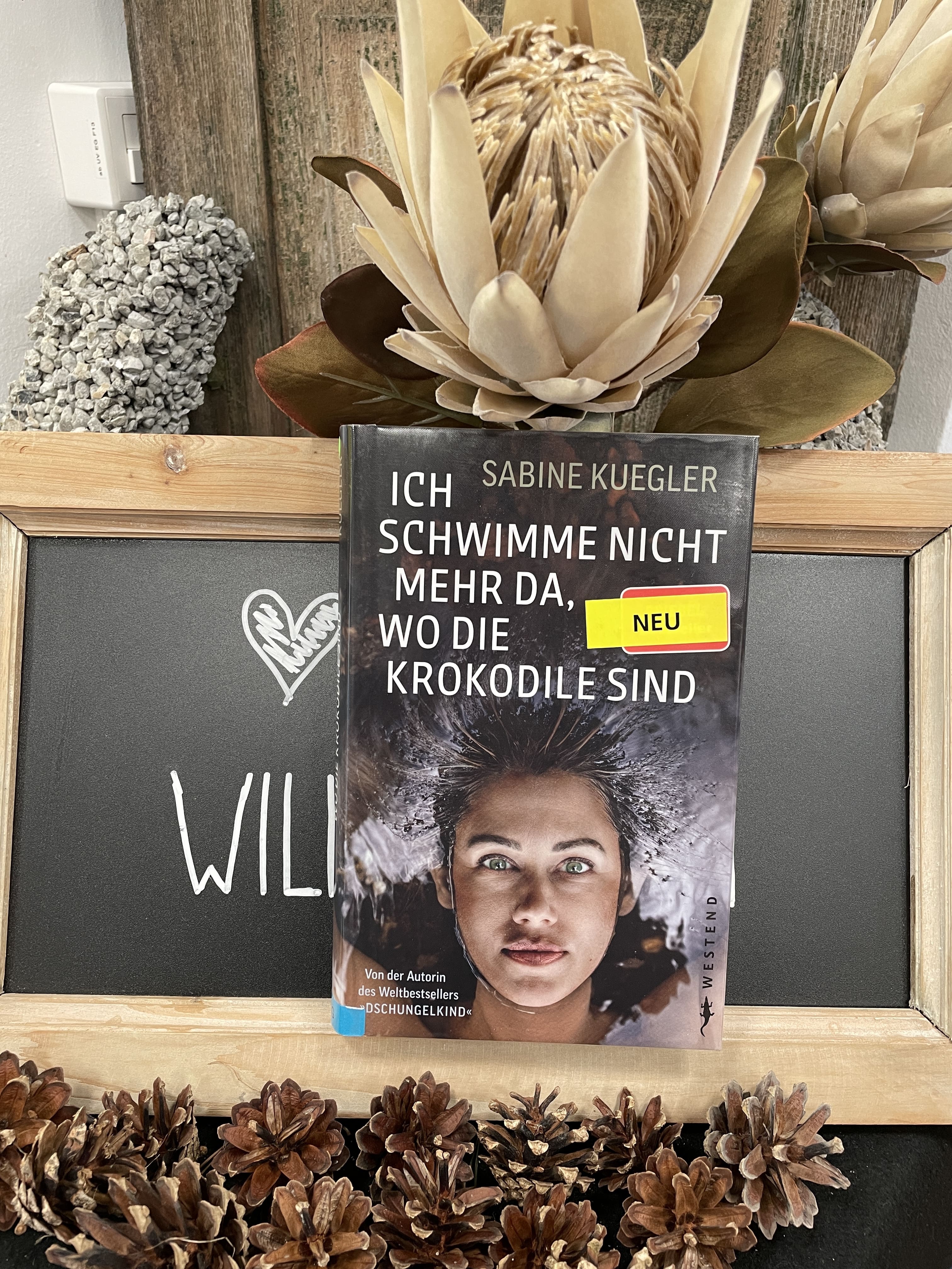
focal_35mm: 26
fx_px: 953
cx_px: 476
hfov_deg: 53.1
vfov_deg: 67.3
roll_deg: -0.2
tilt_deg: -29.4
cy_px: 634
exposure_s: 1/91
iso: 125
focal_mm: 4.2
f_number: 1.6
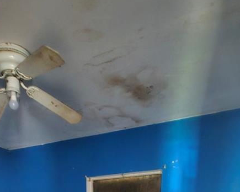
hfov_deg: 51.3
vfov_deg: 27.1
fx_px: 249
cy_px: 298
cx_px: 100
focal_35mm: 35
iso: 2000
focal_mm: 2.2
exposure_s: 1/4
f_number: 2.2
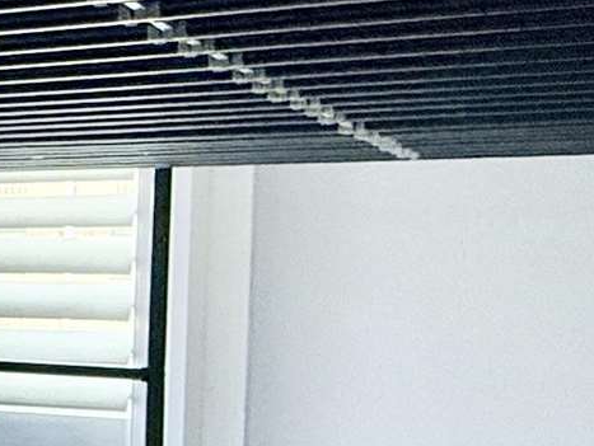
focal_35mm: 92
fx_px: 1580
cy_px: 305
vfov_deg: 16.0
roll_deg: -0.8
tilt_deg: -2.2
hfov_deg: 13.5
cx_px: -931
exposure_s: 1/120
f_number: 2.2
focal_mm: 2.22
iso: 200
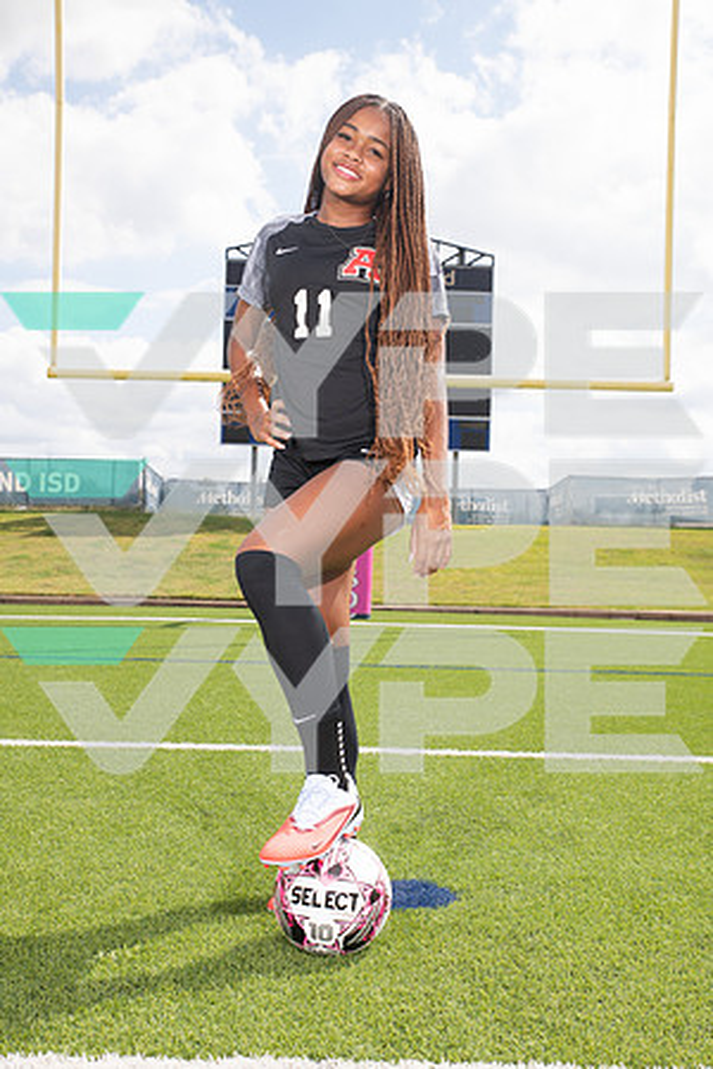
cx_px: 356
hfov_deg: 35.1
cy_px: 534
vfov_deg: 50.7
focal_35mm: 38
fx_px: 1129
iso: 125
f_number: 7.1
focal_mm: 38
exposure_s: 1/400
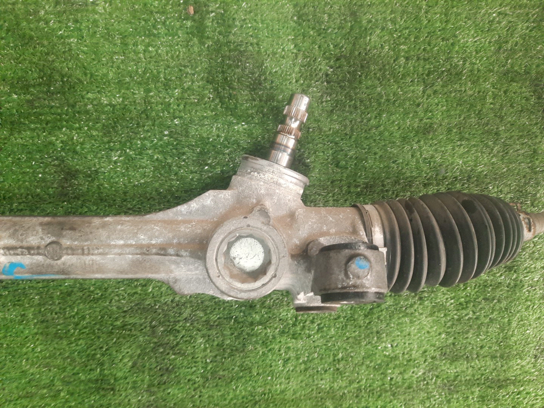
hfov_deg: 69.4
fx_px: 393
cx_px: 272
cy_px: 204
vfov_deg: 54.9
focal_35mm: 25
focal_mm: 4.6
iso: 361
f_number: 2
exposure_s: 1/50
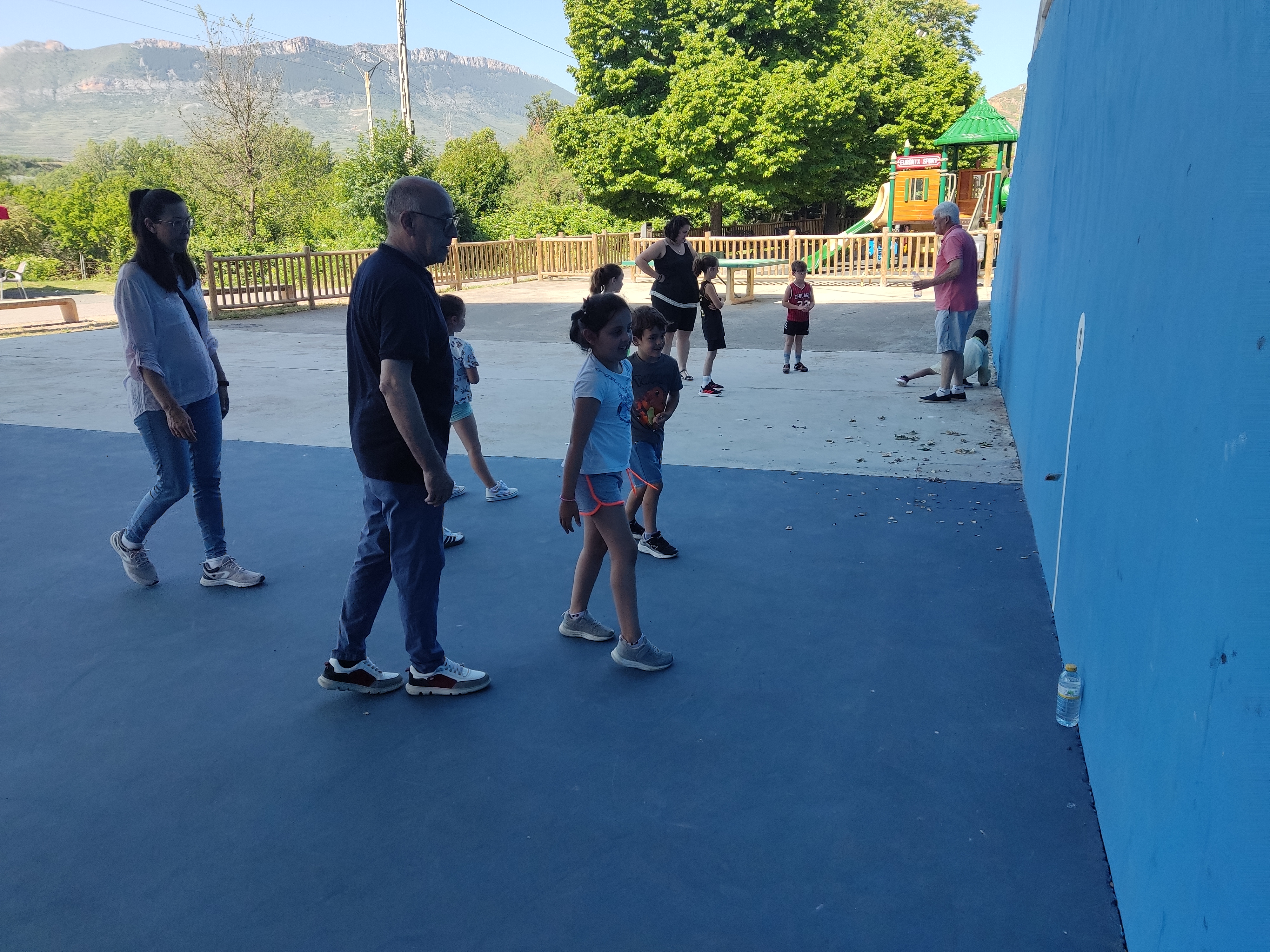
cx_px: 635
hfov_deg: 69.4
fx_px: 917
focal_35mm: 25
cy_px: 476
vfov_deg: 54.9
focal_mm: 4.71
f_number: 1.79
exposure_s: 1/546
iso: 50
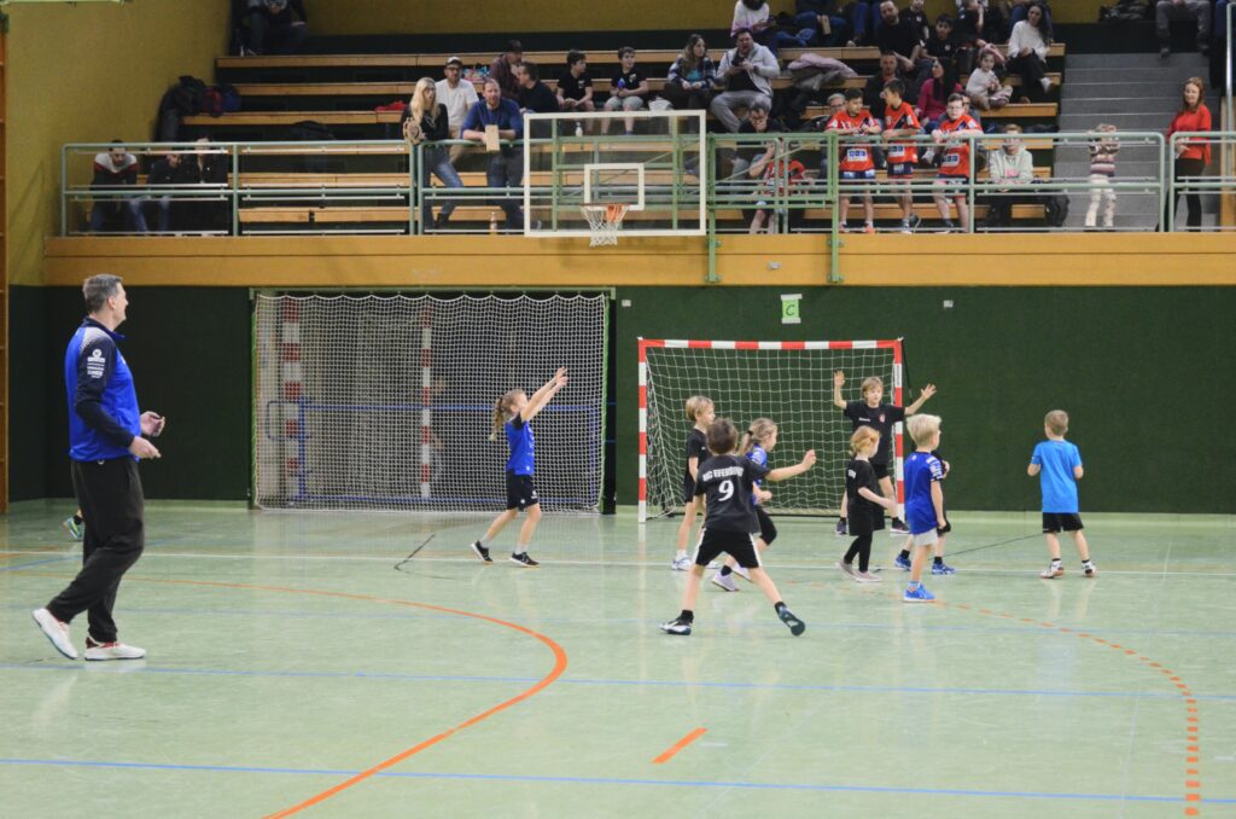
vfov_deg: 22.5
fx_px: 2056
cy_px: 410
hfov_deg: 33.5
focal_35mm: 60
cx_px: 618
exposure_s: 1/200
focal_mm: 40
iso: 1600
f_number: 5.3
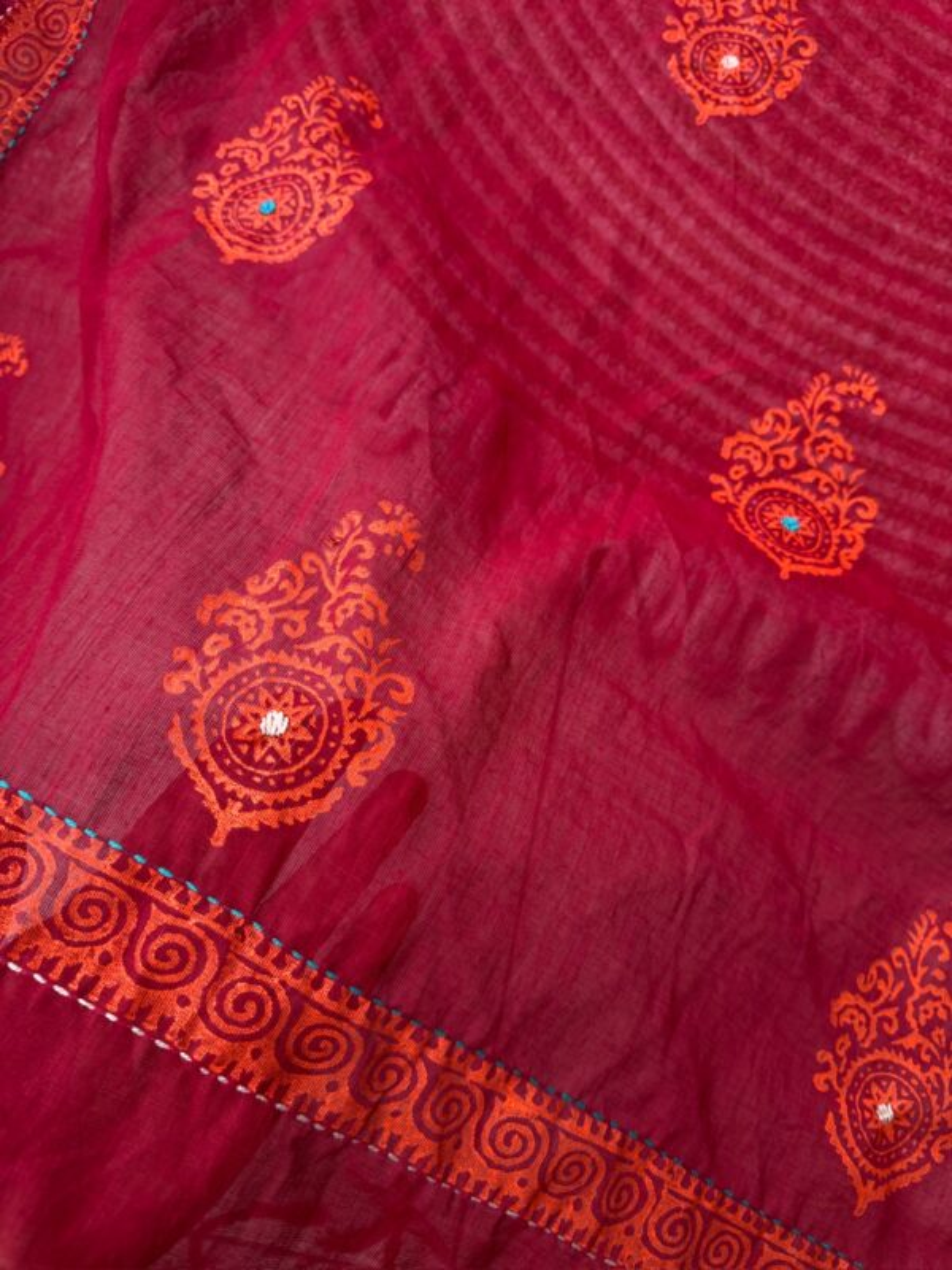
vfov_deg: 71.6
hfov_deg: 56.8
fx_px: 880
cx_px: 476
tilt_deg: -78.5
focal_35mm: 24
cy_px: 635
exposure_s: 1/121
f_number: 1.78
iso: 160
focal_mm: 6.76
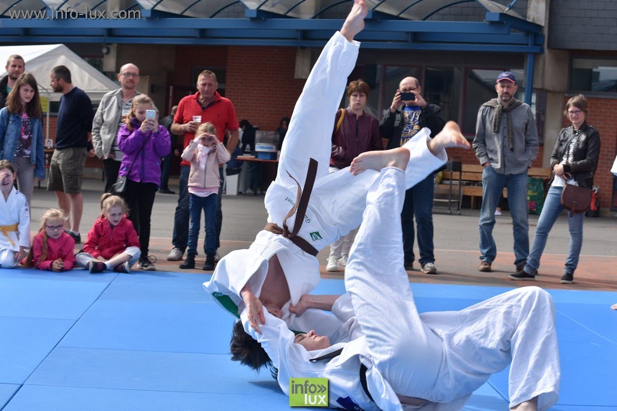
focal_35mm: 75
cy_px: 206
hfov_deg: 27.0
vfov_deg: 18.2
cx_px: 308
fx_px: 1286
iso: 100
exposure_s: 1/500
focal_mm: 50
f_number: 6.3
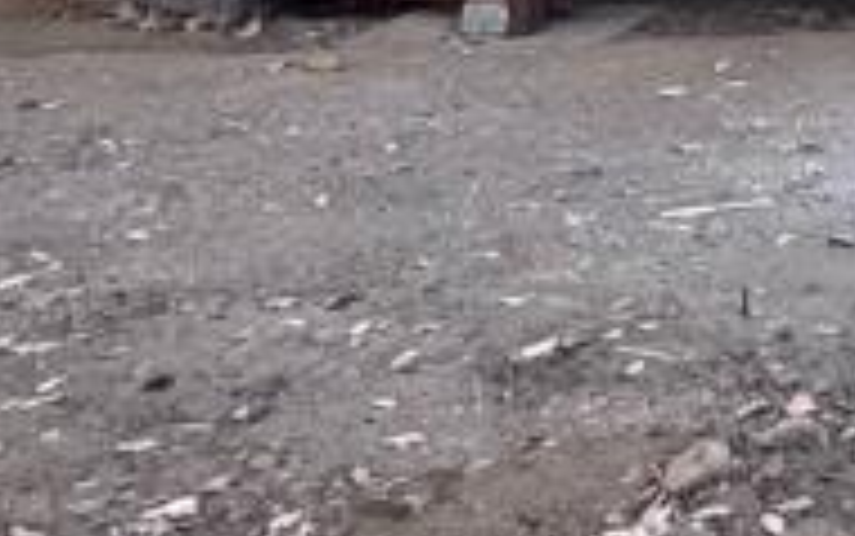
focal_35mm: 117
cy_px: -606
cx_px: 1498
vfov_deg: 10.2
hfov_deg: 15.5
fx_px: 2728
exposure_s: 1/153
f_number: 2.2
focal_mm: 2.22
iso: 40
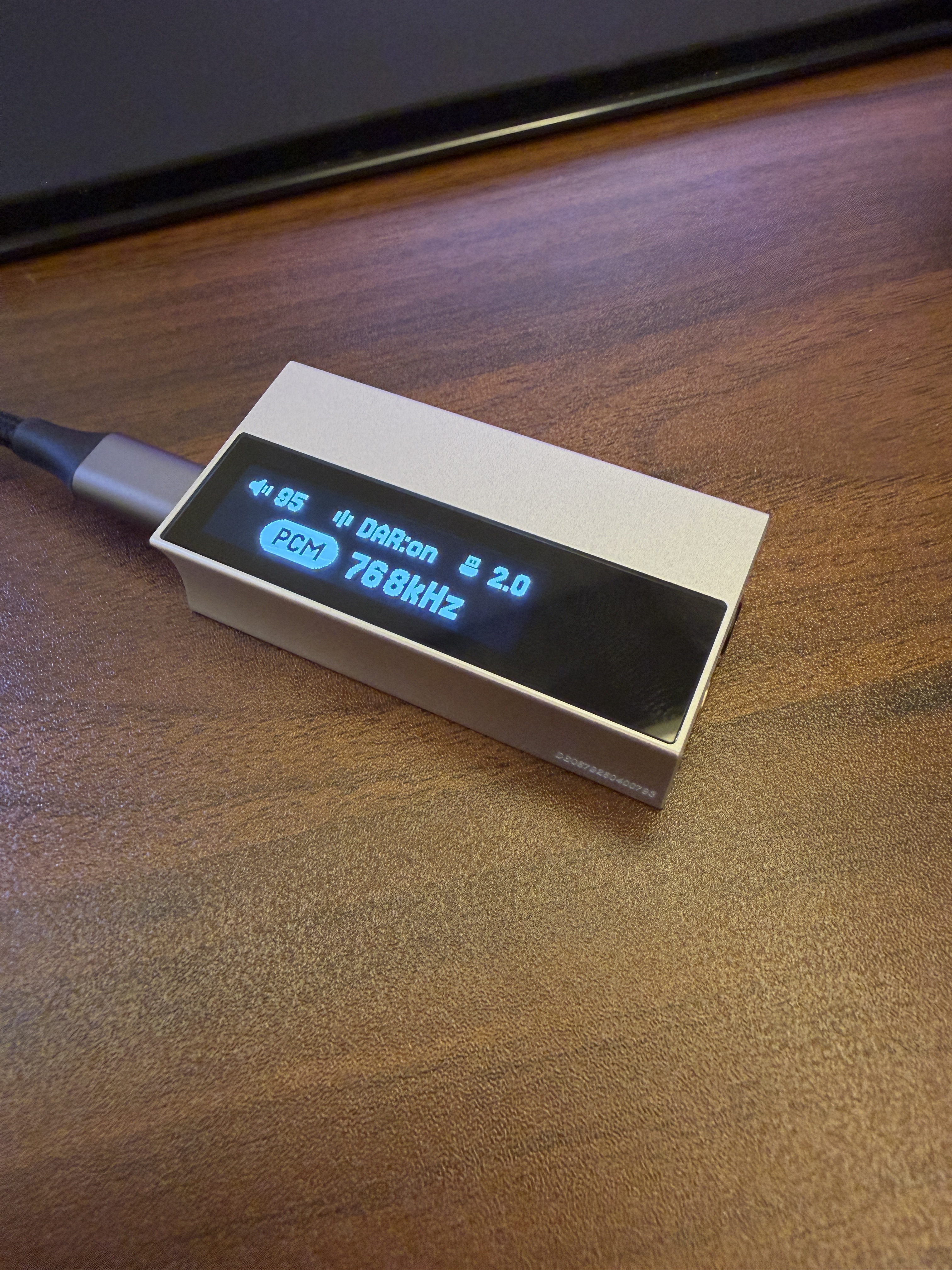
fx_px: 880
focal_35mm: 24
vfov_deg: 71.6
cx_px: 476
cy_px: 635
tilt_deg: -59.5
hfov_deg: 56.8
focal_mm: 2.22
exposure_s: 1/55
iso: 400
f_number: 2.2
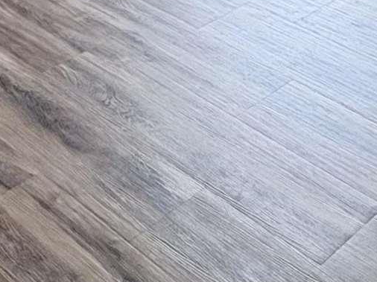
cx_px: 213
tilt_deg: -8.3
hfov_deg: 23.0
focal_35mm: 85
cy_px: -296
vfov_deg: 14.3
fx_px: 925
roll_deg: +0.3
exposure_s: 1/131
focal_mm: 2.22
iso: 64
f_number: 2.2
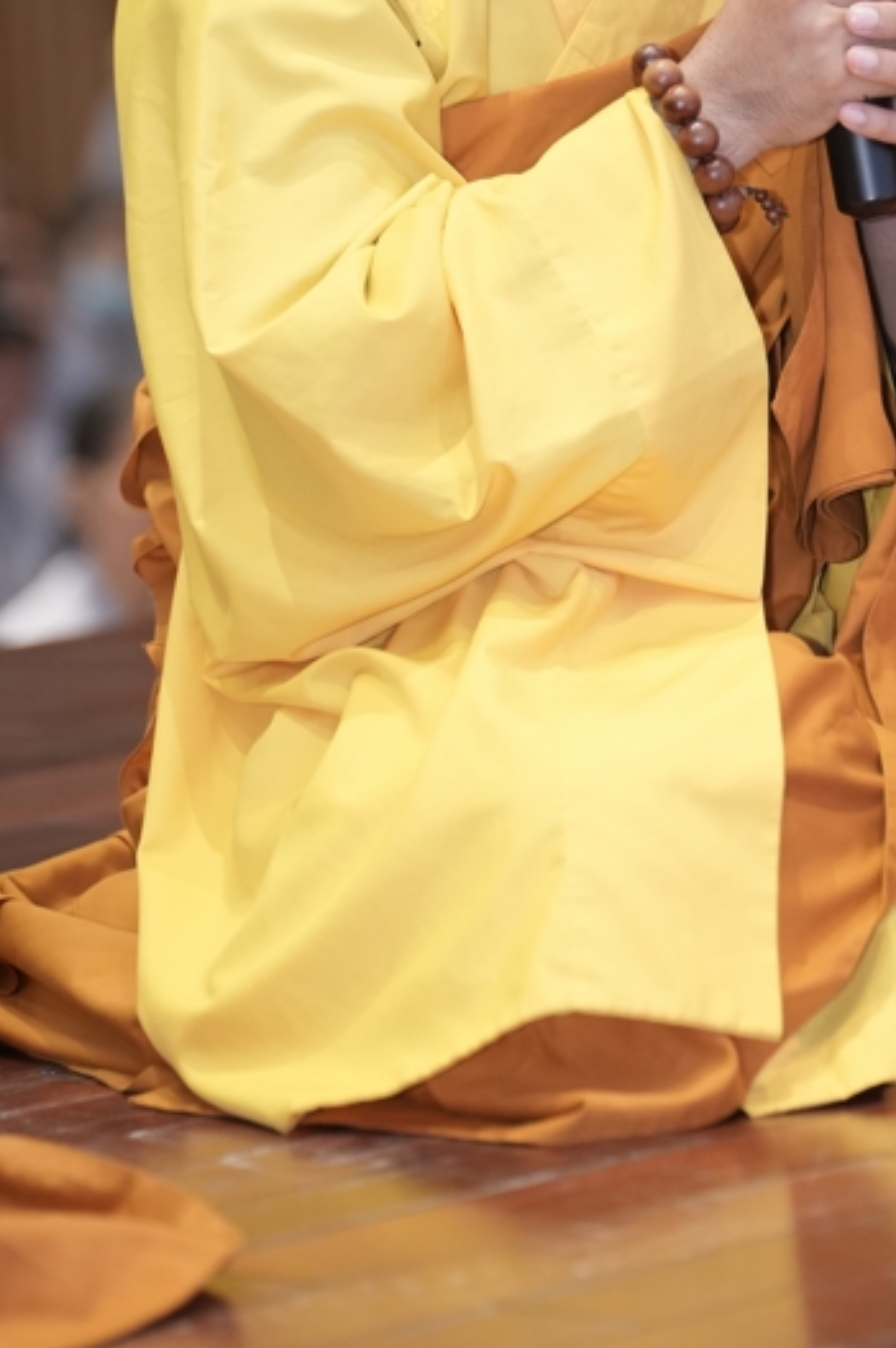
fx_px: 7625
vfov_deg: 10.1
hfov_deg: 6.7
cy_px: 217
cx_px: 822
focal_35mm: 204
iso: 1600
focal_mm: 110
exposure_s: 1/160
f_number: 2.8
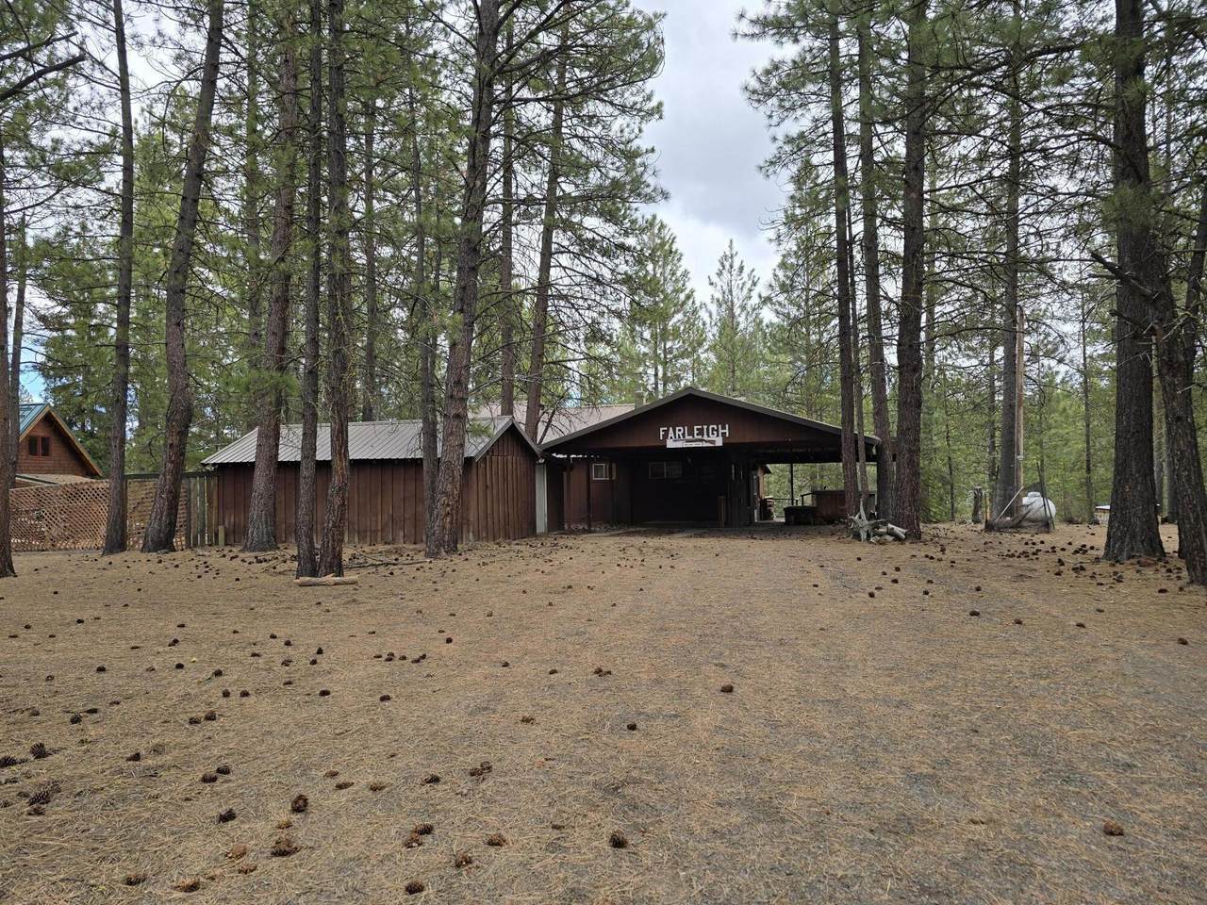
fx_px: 802
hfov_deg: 73.9
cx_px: 604
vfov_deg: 58.9
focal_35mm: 23
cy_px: 452
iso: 12
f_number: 1.7
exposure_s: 1/320
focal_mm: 6.3
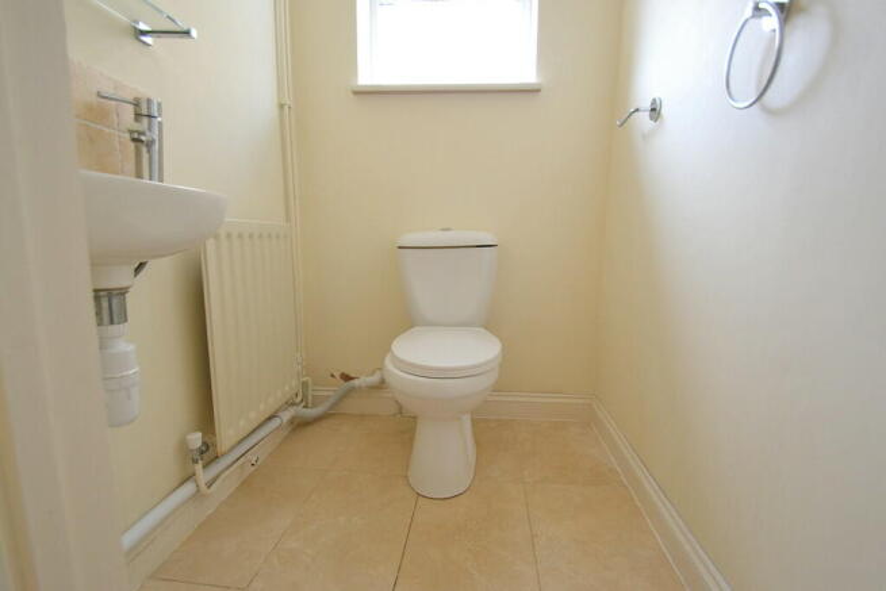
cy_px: 296
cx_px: 443
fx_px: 369
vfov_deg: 77.4
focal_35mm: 15
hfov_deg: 100.4
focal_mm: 10
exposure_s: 1/60
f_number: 3.5
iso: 640
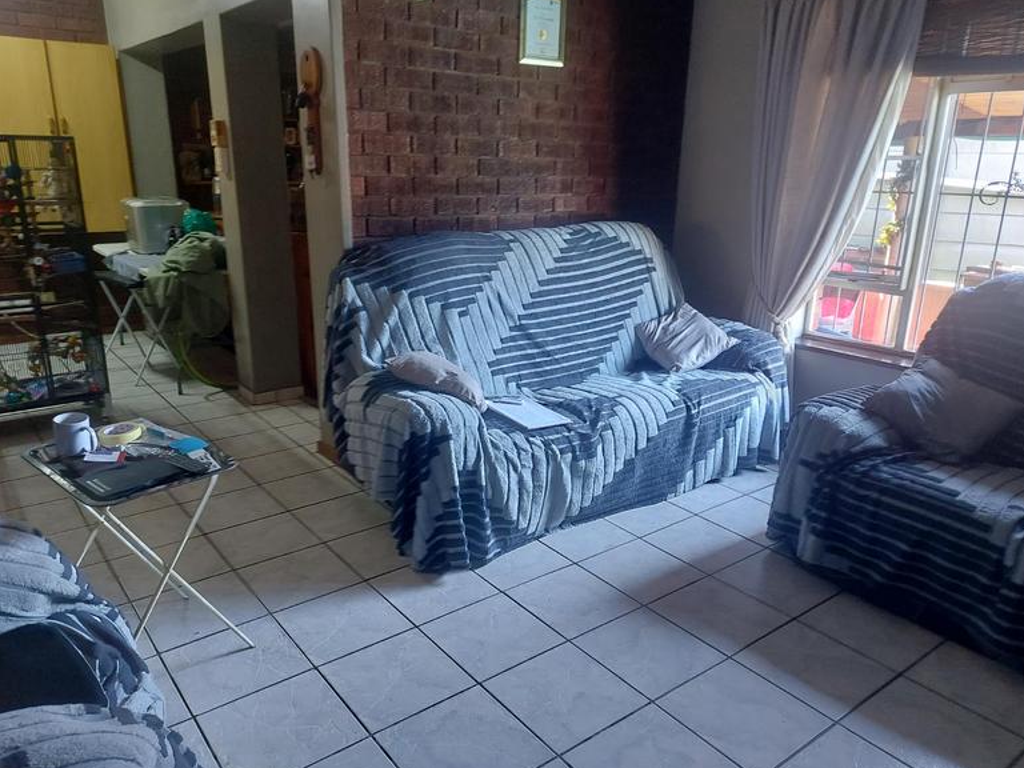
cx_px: 511
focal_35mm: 25
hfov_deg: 69.4
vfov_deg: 54.9
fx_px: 740
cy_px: 387
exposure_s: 1/25
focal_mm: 5.23
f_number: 1.8
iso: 200
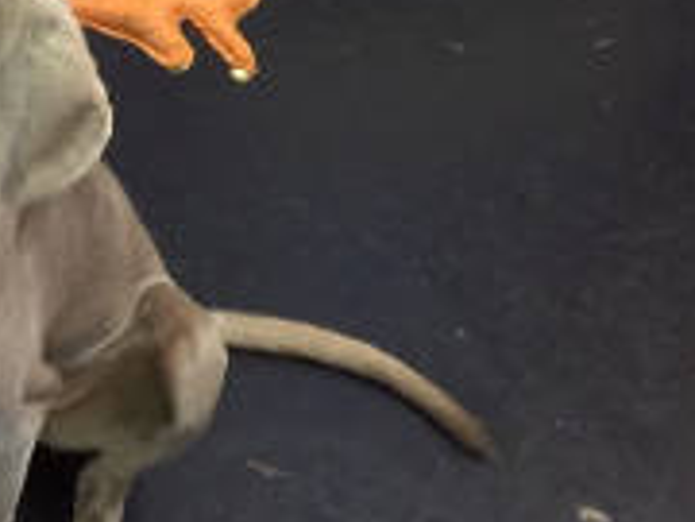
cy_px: 101
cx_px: -207
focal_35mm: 86
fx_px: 1727
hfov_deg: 20.7
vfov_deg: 17.0
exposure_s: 1/8
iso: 125
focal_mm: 4.2
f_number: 2.2
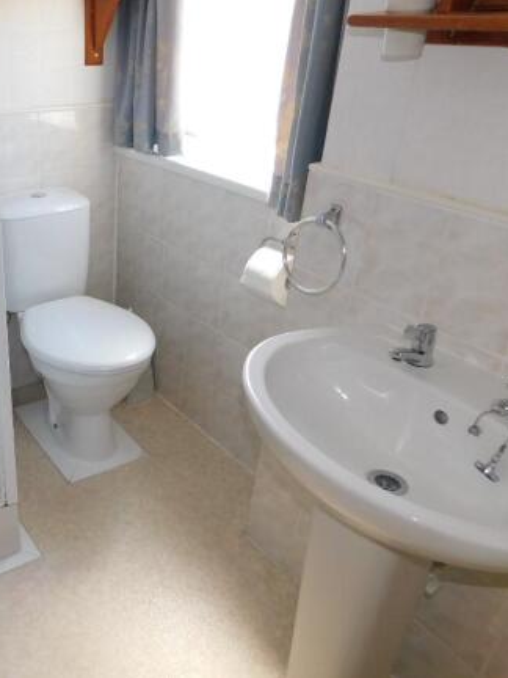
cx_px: 81
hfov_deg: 42.7
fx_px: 607
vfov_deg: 58.4
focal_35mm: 31
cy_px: 340
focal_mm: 4
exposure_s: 1/80
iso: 125
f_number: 3
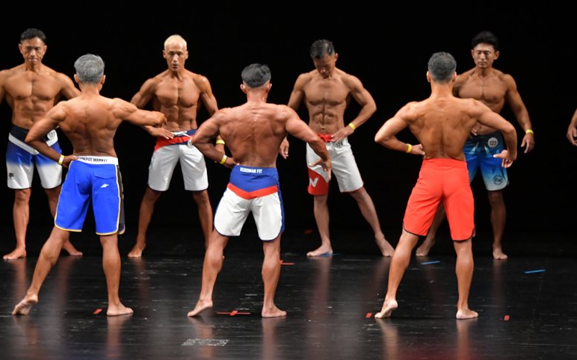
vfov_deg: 5.9
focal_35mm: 222
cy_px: 181
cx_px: 288
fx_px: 3490
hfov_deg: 9.5
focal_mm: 145
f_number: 5.6
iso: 3200
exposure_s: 1/400
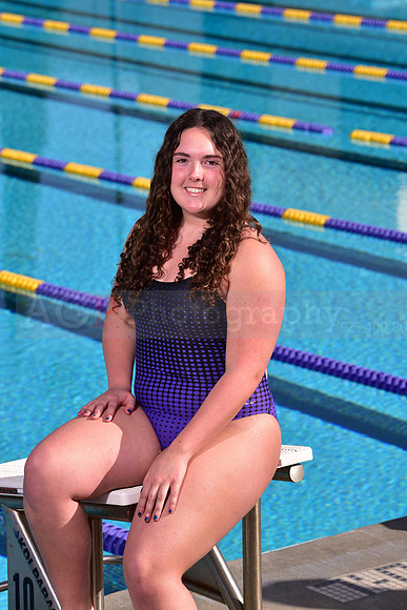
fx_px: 2542
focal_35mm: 150
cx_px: 204
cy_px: 305
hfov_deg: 9.2
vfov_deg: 13.7
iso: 80
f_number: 8
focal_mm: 150
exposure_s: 1/250
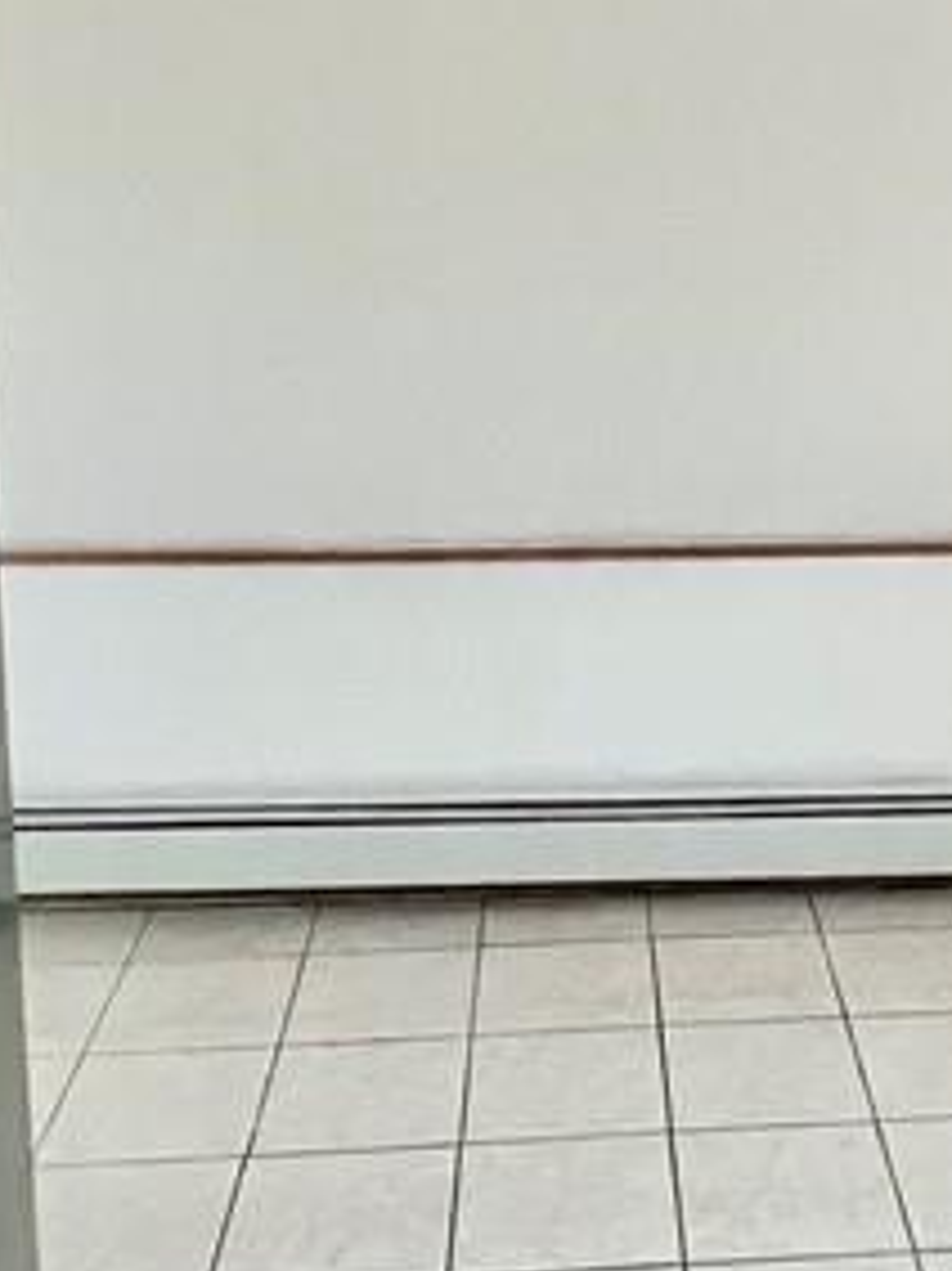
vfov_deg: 39.8
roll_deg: +1.6
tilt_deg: -8.4
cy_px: 386
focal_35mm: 47
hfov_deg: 30.3
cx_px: 732
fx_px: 1725
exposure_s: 1/60
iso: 640
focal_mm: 1.57
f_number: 1.8
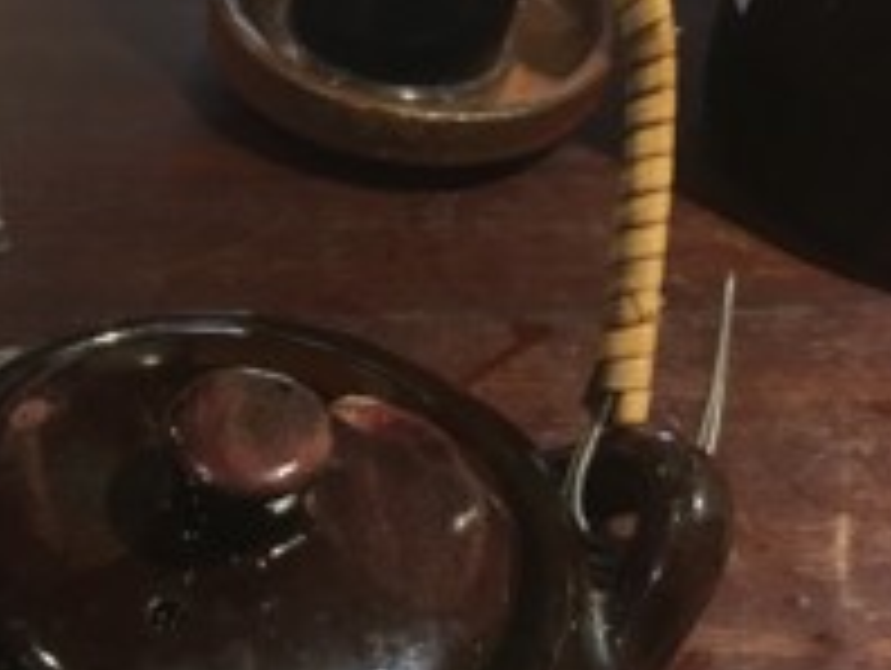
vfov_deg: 21.8
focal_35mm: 66
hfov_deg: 26.8
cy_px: 607
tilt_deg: -50.1
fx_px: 1701
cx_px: -112
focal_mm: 4.15
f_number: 2.2
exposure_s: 1/10
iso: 100
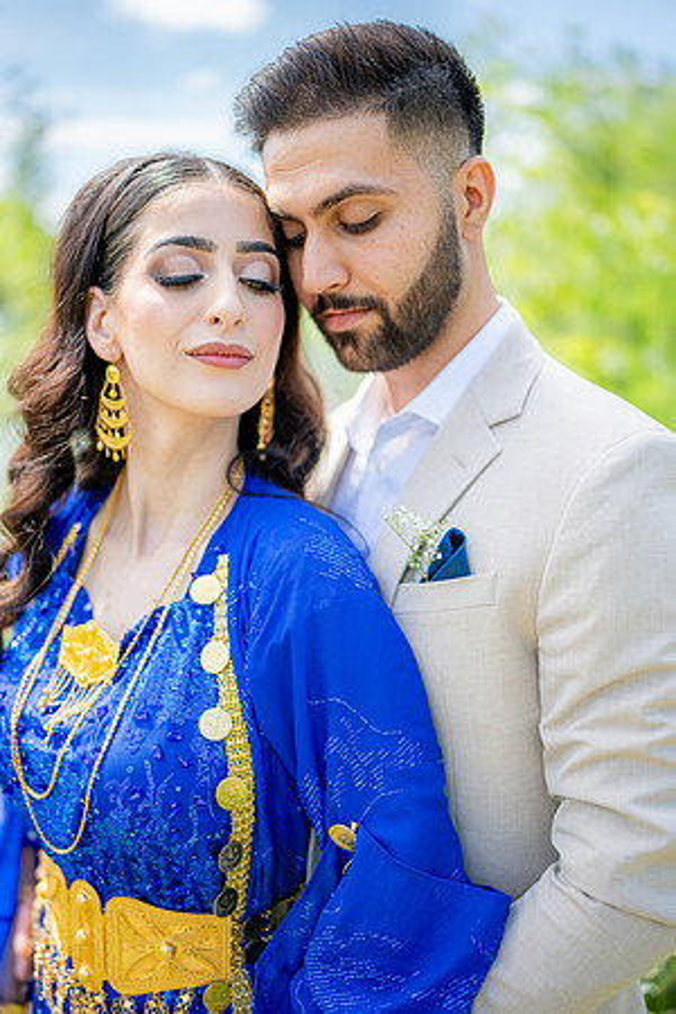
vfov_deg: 54.4
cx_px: 338
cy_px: 507
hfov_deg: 37.9
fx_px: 986
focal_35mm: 35
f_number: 1.2
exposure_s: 1/2500
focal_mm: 35
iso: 125
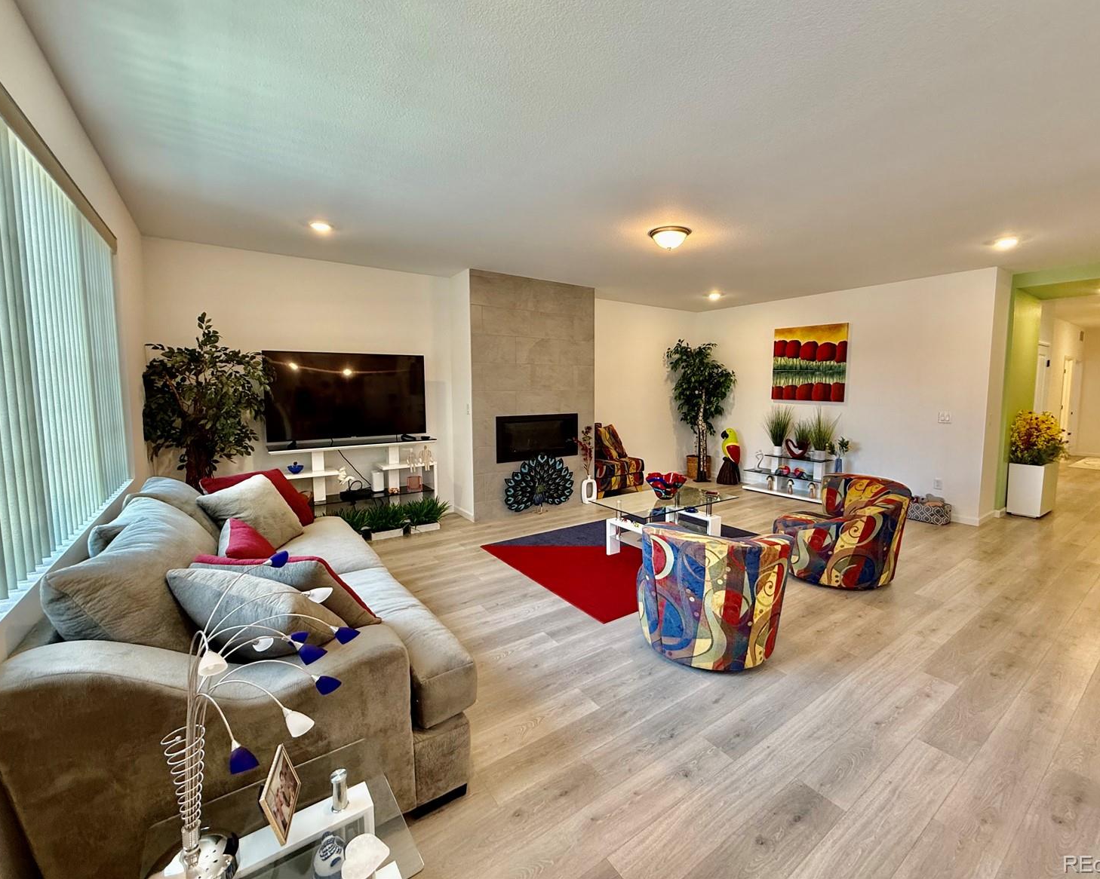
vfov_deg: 84.0
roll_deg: -0.6
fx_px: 488
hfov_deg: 96.7
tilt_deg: -3.9
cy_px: 427
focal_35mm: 15
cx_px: 582
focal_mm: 2.22
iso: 200
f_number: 2.2
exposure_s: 1/60
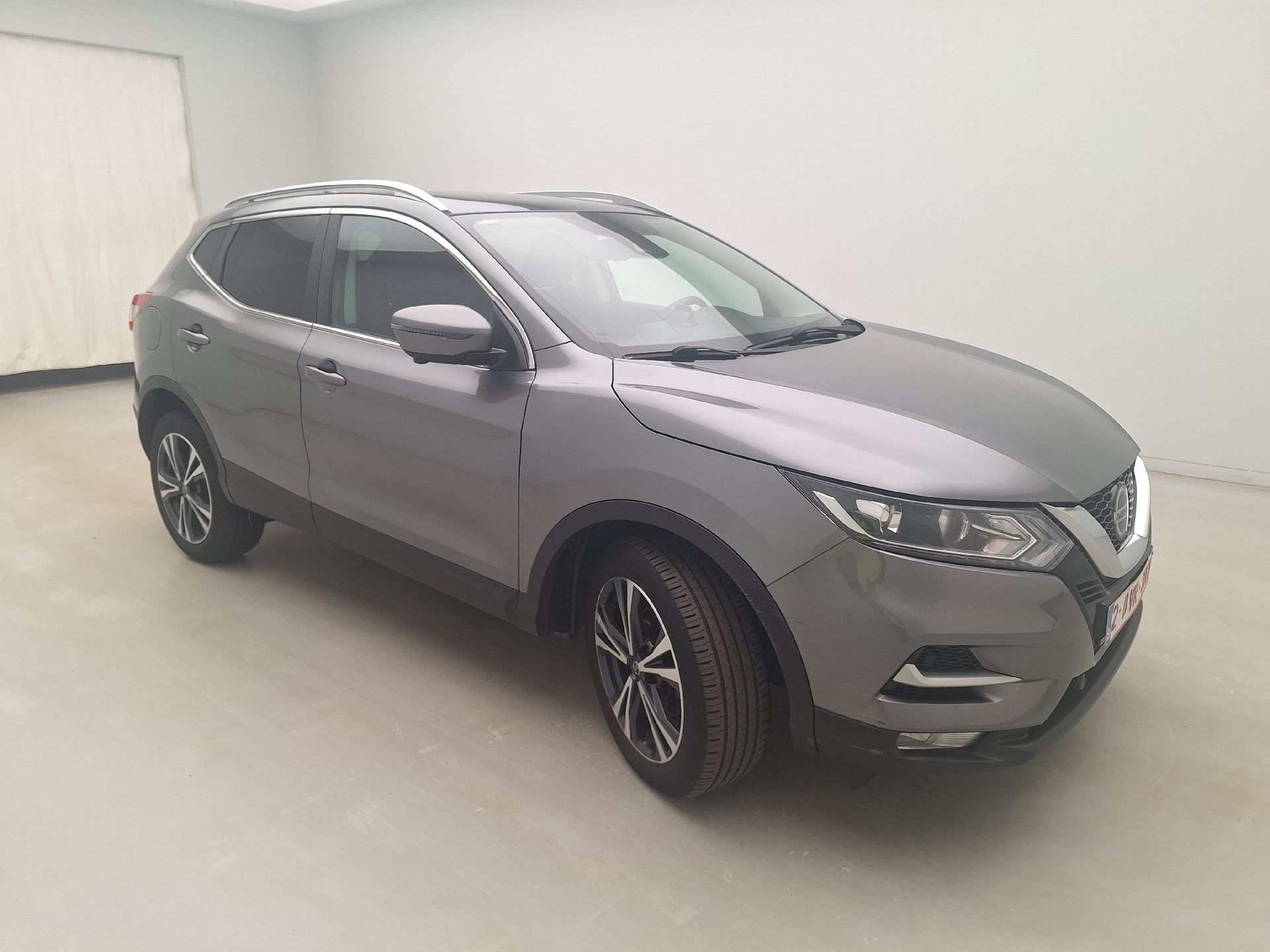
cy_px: 476
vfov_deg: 58.9
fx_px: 844
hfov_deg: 73.9
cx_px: 635
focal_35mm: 23
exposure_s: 1/100
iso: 50
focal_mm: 5.54
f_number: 1.8
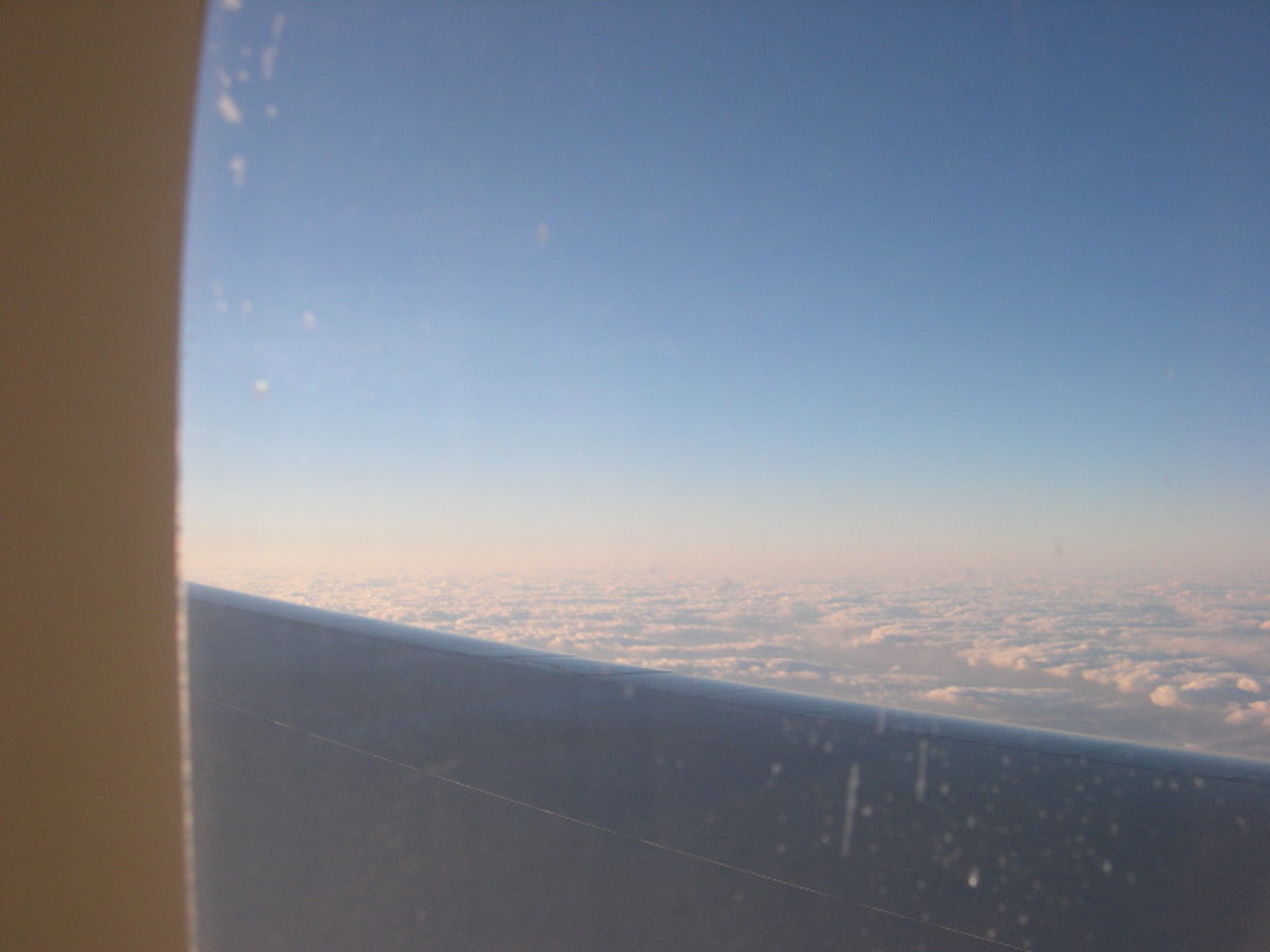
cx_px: 635
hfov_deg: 49.0
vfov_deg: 37.7
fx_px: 1394
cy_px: 476
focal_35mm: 38
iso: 100
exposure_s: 1/126
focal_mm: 8
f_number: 7.6
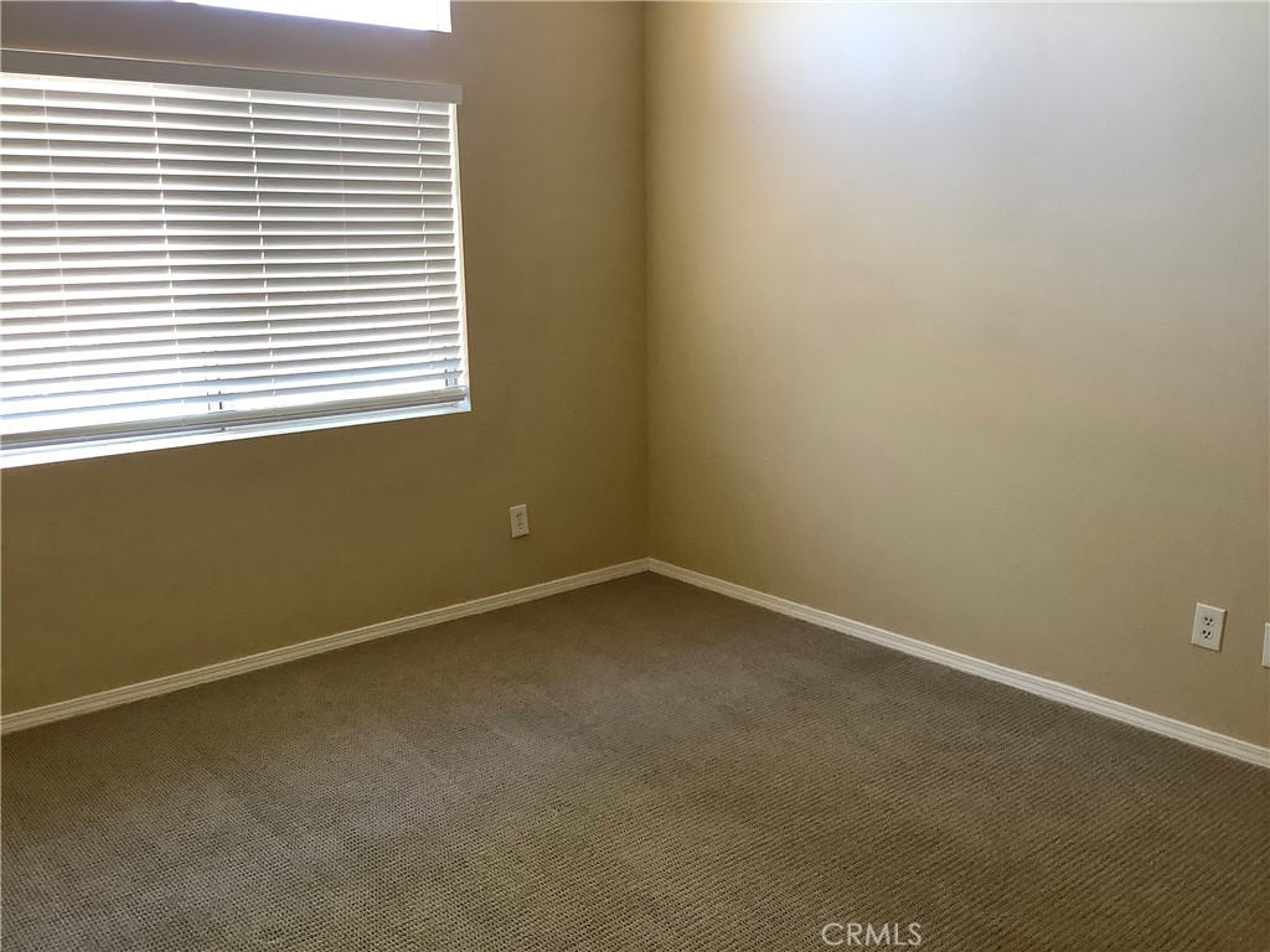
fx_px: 1137
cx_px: 635
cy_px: 476
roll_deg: +1.1
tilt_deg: -12.2
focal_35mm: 31
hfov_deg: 58.4
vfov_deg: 45.4
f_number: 2.4
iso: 100
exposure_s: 1/60
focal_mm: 3.3
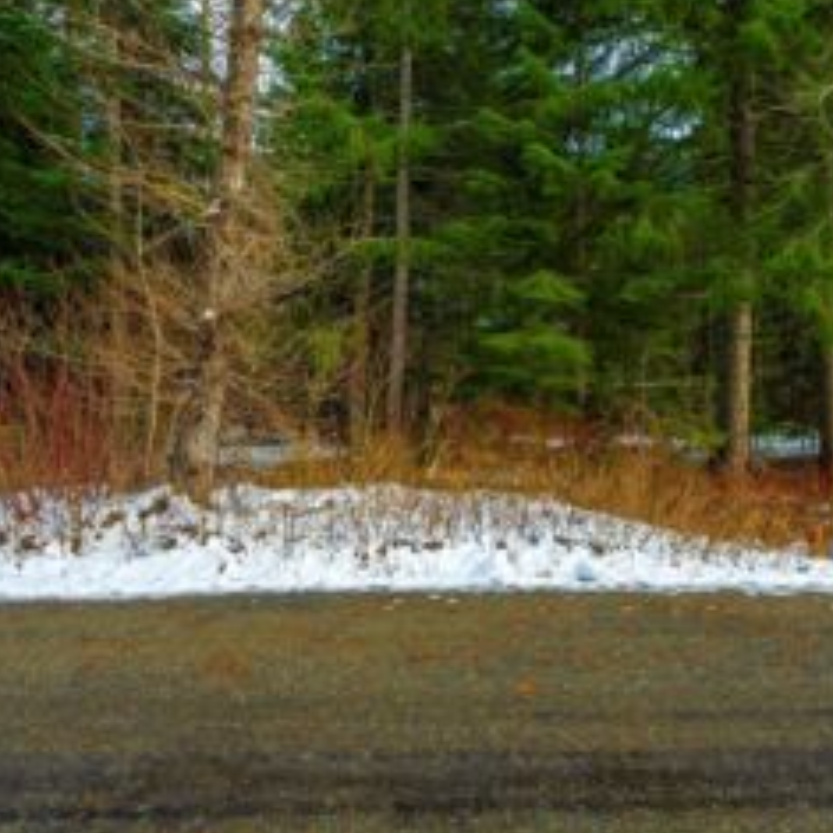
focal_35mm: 29
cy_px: 374
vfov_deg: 55.5
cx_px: 450
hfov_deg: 55.6
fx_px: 790
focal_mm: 20
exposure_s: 1/40
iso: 80
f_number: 7.1
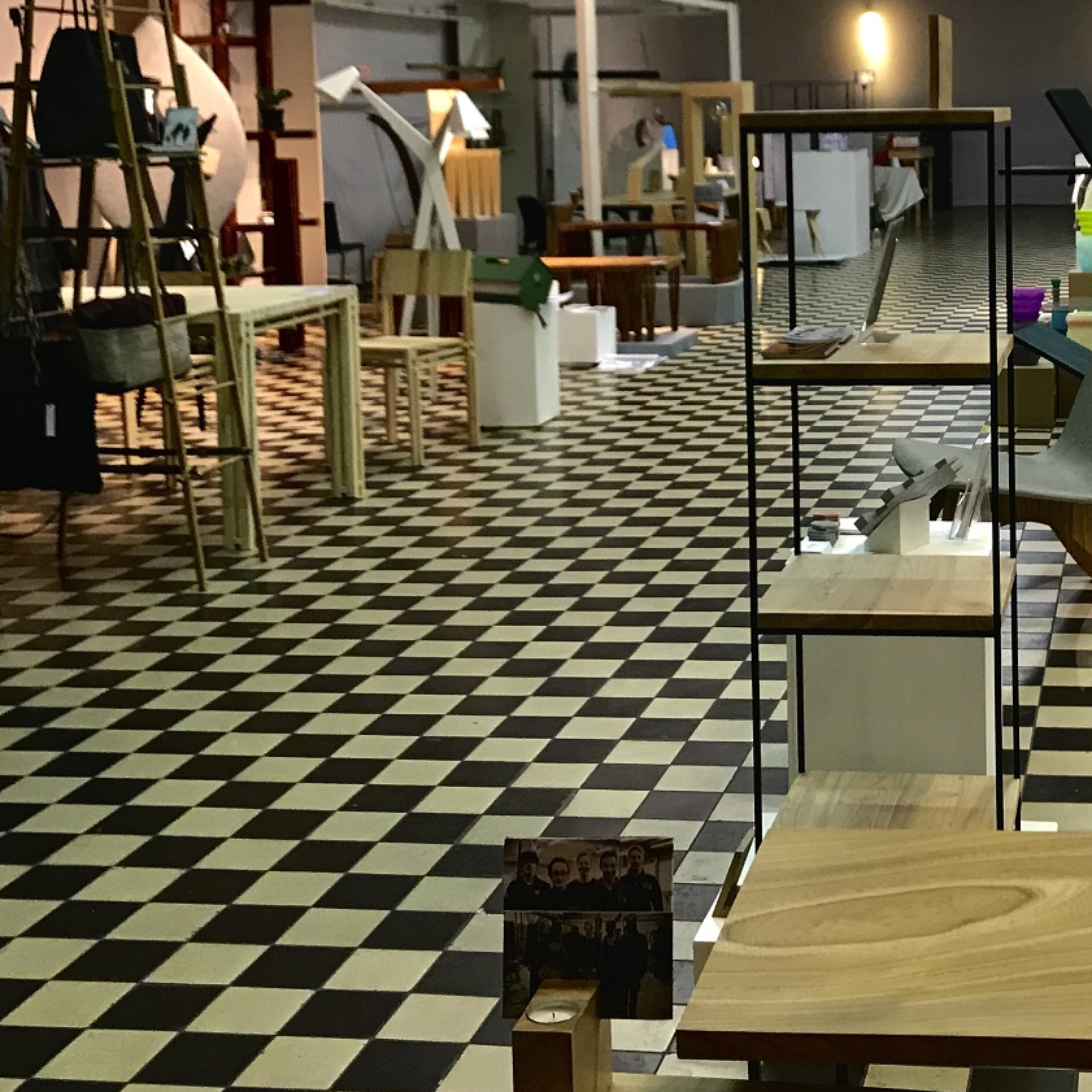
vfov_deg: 31.7
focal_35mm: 53
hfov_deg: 31.1
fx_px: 1892
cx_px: 922
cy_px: 292
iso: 50
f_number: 1.8
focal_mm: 3.99
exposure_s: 1/17
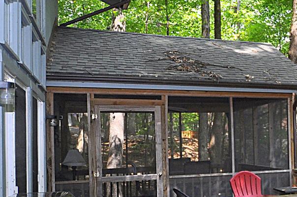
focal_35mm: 61
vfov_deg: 22.1
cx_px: 401
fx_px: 503
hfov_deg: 26.9
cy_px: 136
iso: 360
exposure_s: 1/125
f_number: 5.6
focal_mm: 12
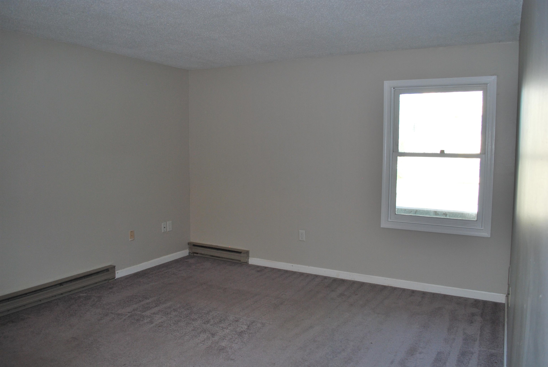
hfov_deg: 67.3
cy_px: 184
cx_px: 274
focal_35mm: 27
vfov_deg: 48.0
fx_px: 411
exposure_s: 1/60
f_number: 3.5
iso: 200
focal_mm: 18
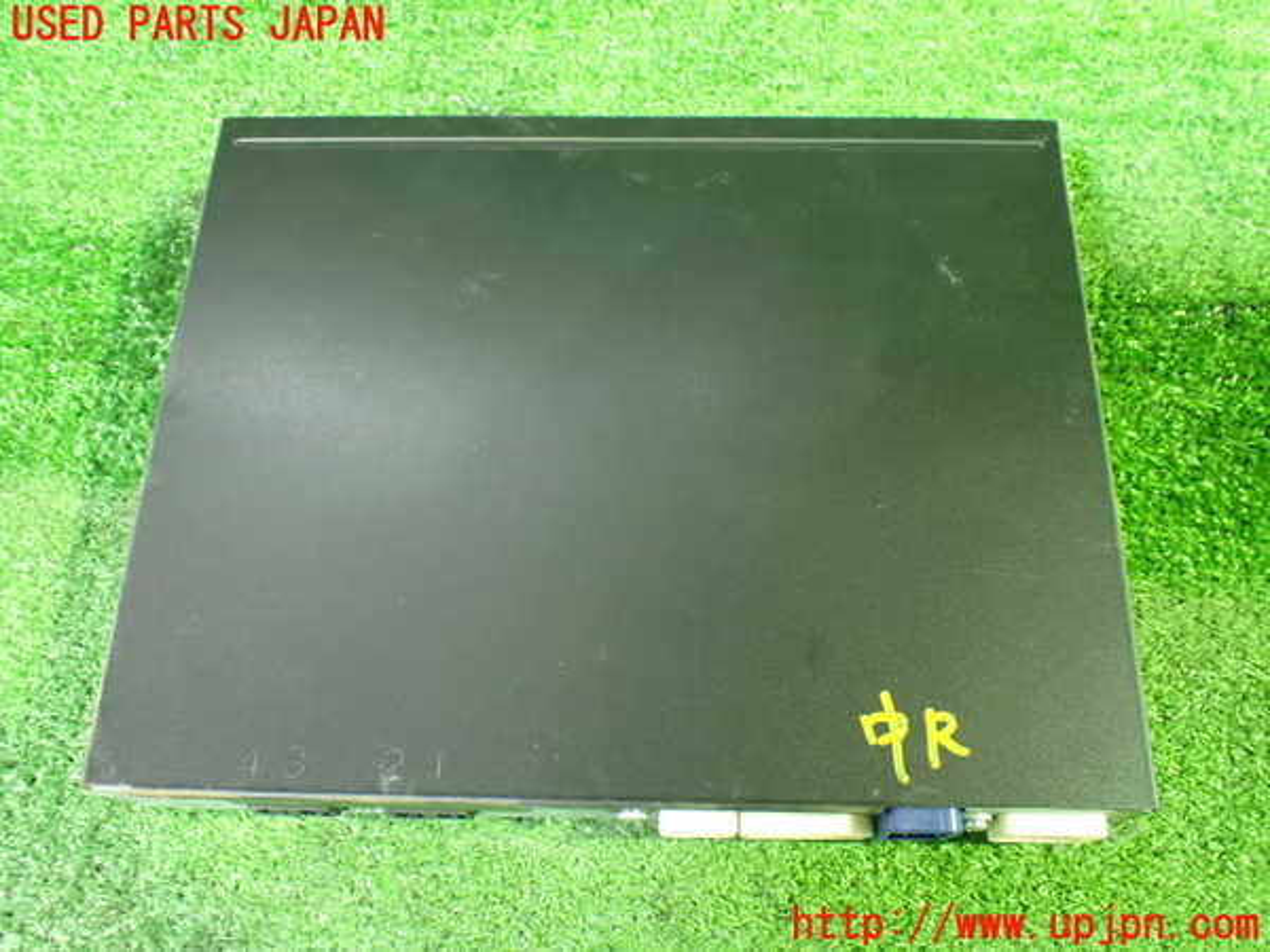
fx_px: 1101
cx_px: 635
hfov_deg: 60.0
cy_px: 476
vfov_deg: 46.8
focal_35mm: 30
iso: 1600
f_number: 2.3
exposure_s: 1/30
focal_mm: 5.4
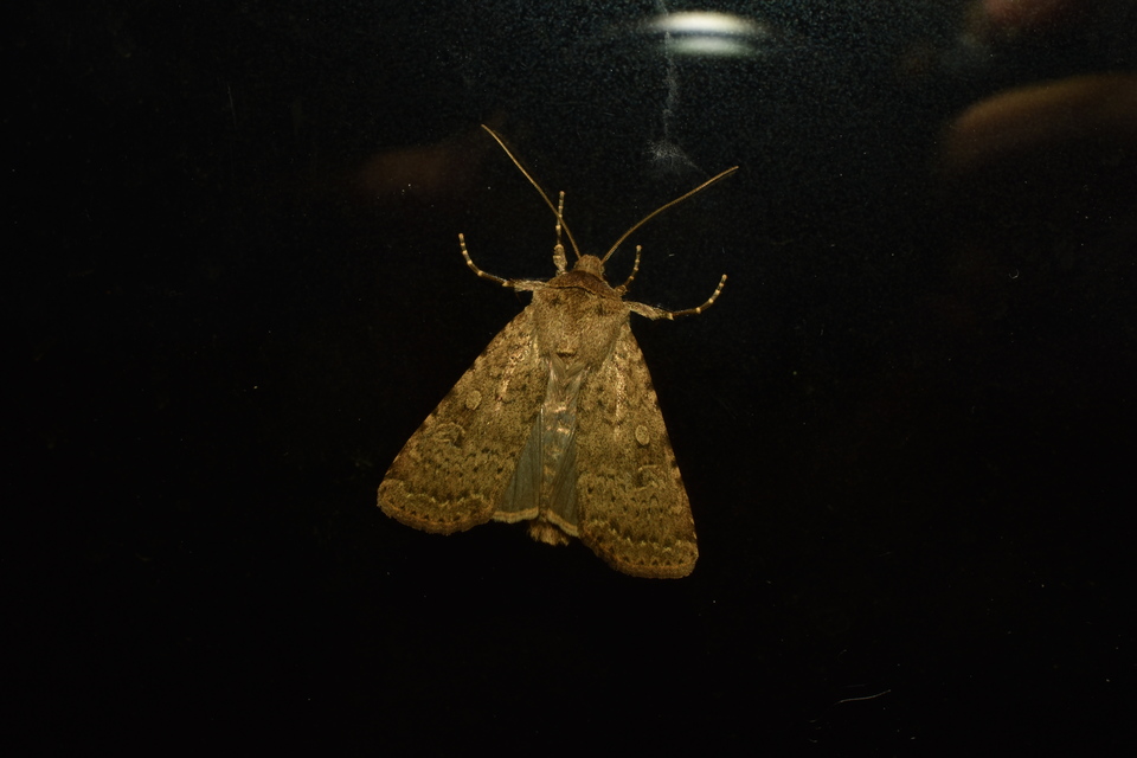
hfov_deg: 33.4
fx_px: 1895
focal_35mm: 60
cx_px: 568
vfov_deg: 22.6
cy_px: 379
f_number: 22
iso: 100
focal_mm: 40
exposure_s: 1/200
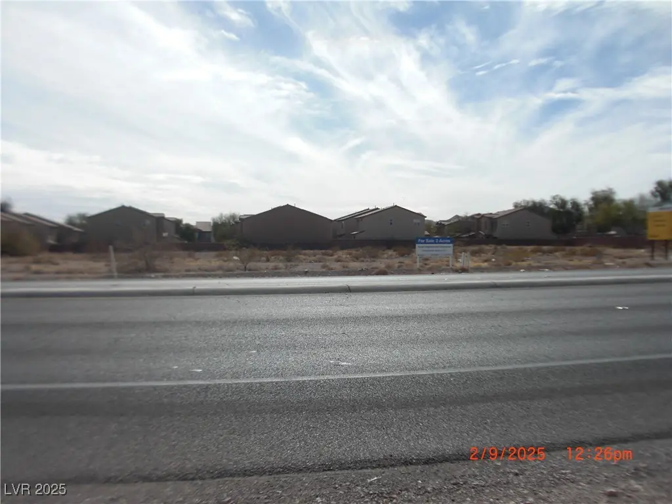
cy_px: 252
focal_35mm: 36
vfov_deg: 39.7
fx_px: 699
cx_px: 336
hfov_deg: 51.4
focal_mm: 6.3
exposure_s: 1/400
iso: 50
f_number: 7.9
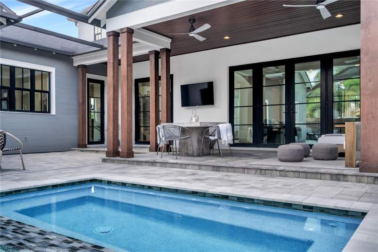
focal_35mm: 30
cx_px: 189
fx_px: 315
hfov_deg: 61.9
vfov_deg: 43.6
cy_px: 126
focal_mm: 30
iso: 100
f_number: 9
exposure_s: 1/125
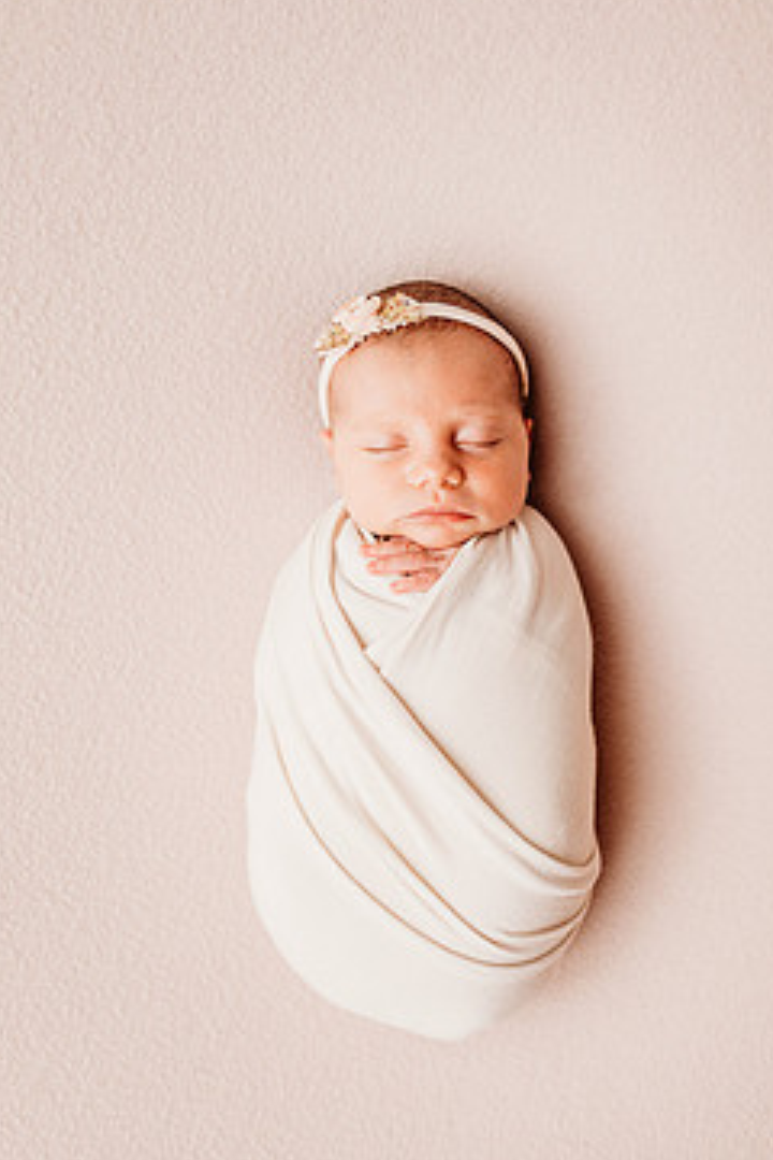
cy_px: 574
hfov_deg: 43.6
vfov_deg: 61.9
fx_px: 966
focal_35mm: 30
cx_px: 425
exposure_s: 1/200
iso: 100
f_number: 2.2
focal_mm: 24
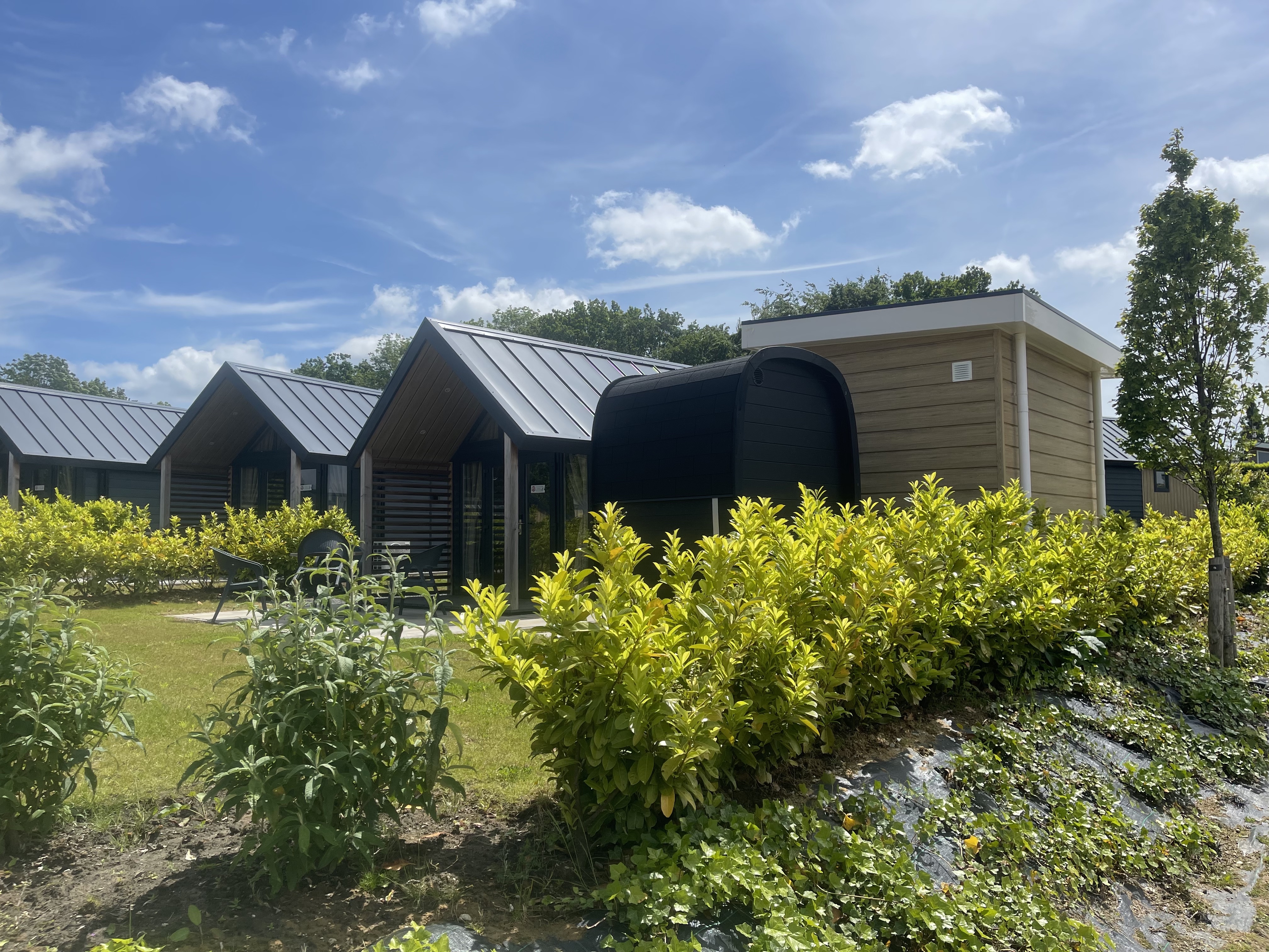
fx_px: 916
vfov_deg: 54.9
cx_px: 634
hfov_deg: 69.4
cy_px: 476
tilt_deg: +3.4
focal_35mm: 25
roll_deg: +0.8
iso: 32
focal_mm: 5.1
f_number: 1.6
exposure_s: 1/6579
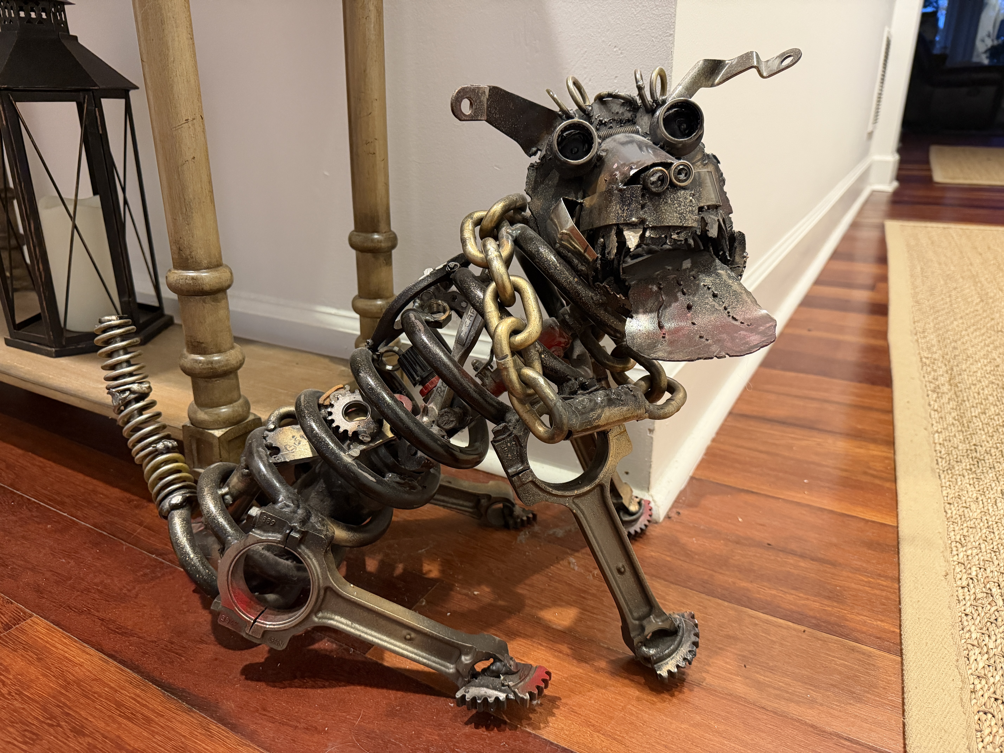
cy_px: 376
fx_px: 696
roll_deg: +0.7
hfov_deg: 71.6
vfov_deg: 56.8
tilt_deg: -21.6
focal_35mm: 24
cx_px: 502
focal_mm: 6.76
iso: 800
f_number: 1.78
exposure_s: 1/60
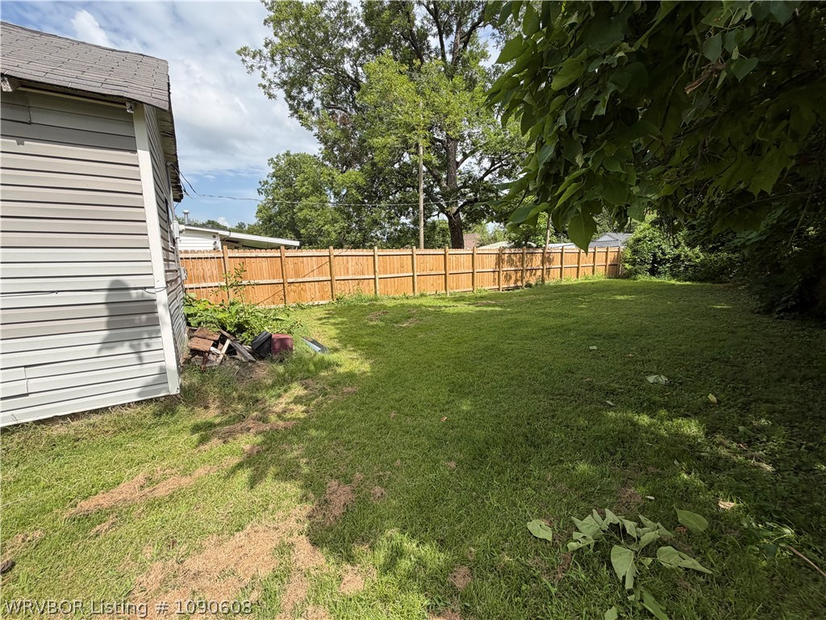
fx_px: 334
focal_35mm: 14
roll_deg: +2.7
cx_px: 413
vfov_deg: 85.7
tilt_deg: -10.8
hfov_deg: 102.1
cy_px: 310
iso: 32
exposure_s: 1/770
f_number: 2.2
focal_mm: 2.22
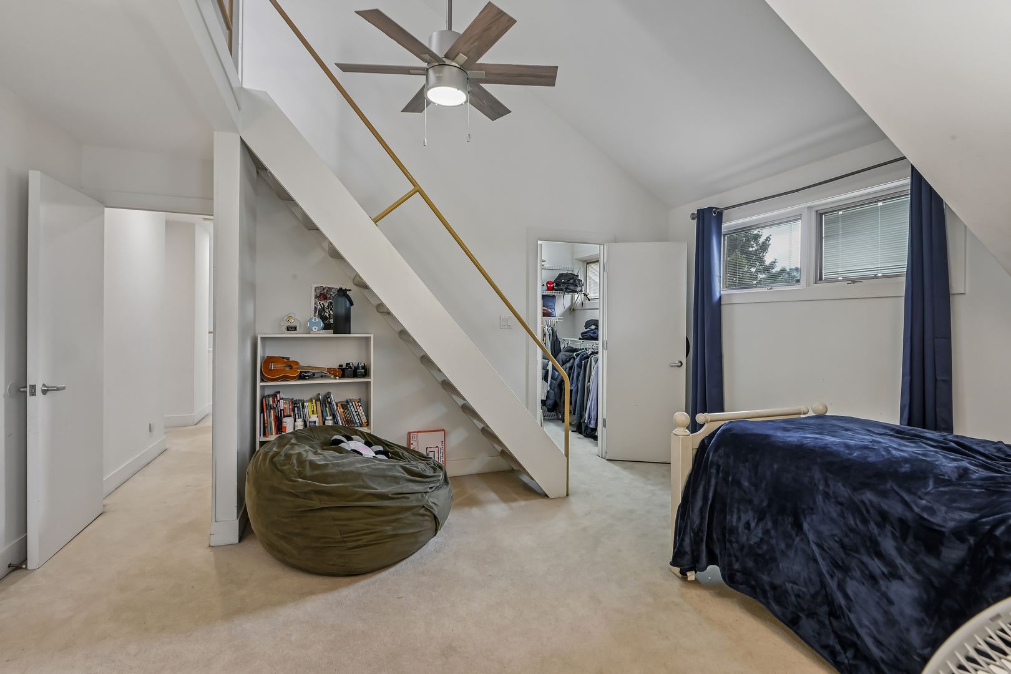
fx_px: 449
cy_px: 337
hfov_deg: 96.7
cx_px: 506
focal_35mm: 16
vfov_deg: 73.7
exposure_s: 1/3.33
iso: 400
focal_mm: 16
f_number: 13
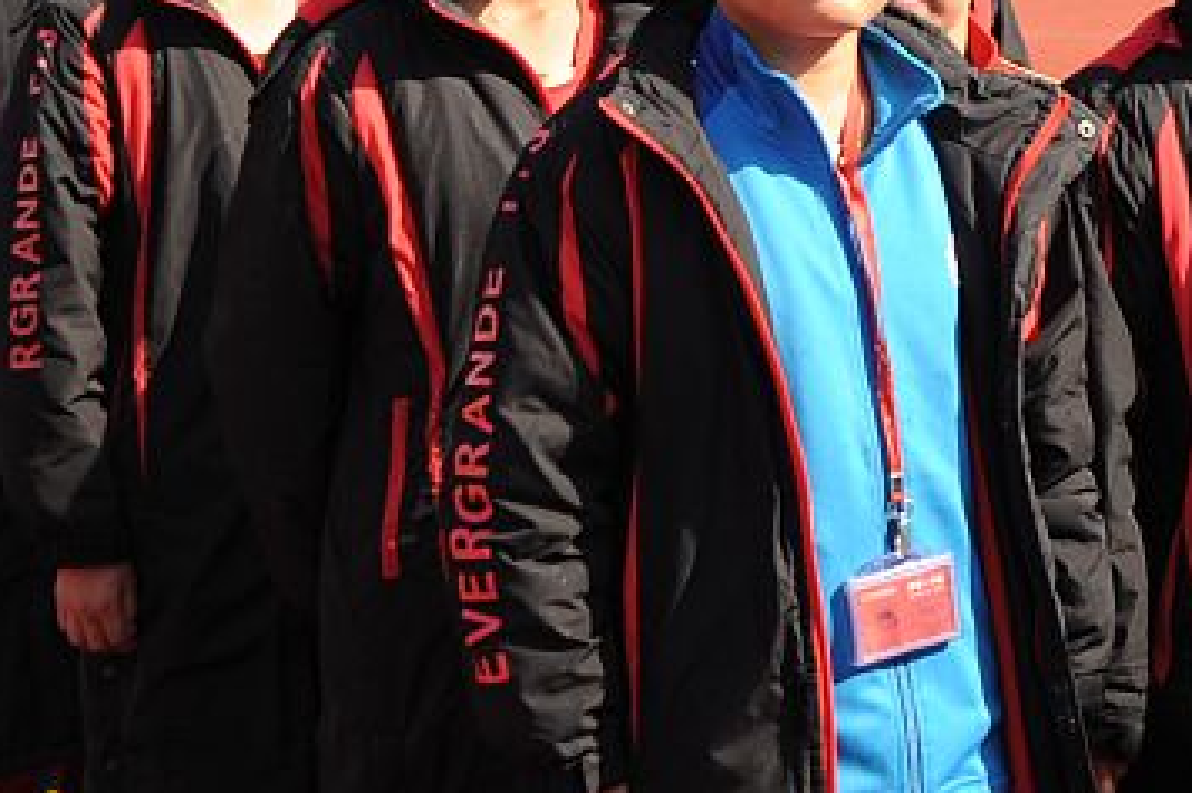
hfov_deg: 16.0
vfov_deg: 10.6
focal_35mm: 128
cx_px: 753
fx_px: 4236
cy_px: -35
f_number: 9
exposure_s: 1/320
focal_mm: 38
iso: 320
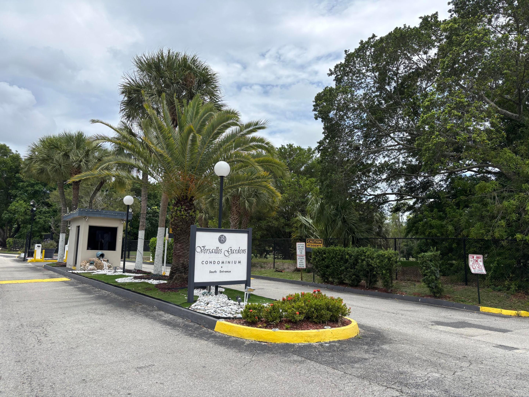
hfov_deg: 67.3
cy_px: 198
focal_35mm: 26
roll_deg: -1.6
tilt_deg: +7.0
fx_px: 397
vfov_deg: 53.1
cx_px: 264
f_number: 1.6
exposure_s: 1/3021
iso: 50
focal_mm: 5.96
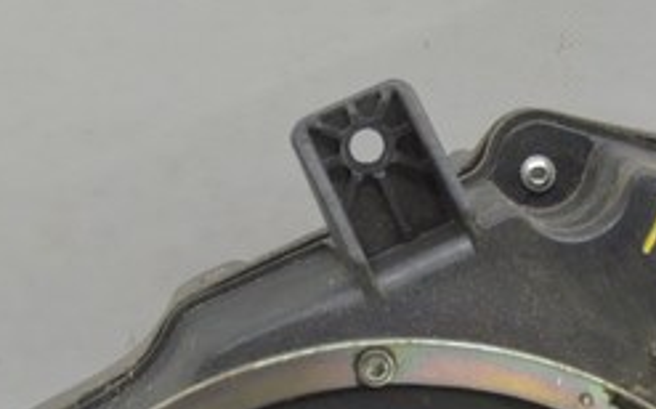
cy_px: 511
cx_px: 560
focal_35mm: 190
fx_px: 3395
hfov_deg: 11.0
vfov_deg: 6.8
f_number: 5.6
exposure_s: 1/20
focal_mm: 30
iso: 400
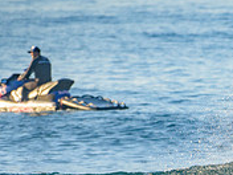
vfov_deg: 0.9
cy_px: 194
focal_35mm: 1589
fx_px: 10696
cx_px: 245
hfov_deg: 1.2
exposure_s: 1/2000
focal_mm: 500
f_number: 5.6
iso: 560
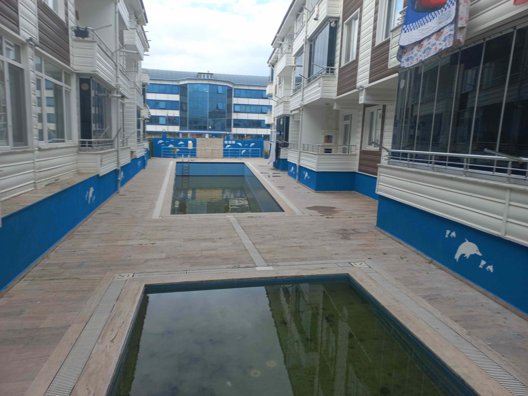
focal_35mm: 25
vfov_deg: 54.9
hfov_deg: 69.4
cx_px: 264
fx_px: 381
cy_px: 198
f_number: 1.8
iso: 25
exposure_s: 1/224
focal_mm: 4.6
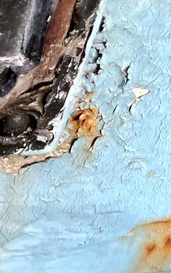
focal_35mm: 121
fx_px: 902
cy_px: 104
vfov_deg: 17.2
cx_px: -411
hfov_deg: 8.3
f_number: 1.6
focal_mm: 4.2
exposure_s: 1/121
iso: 32
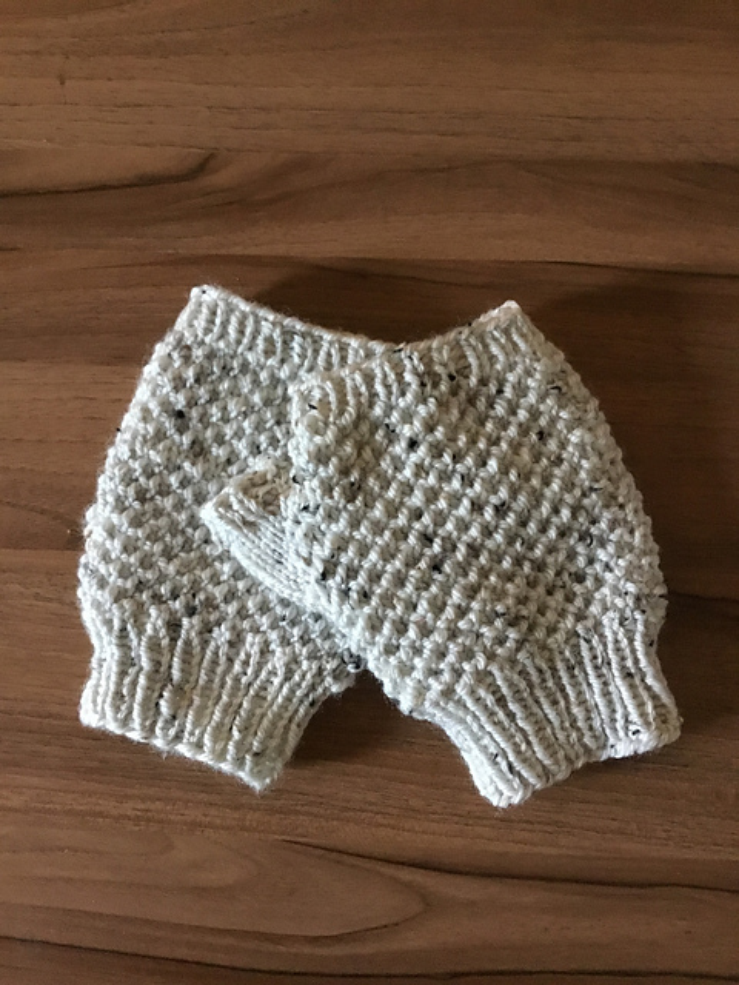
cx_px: 370
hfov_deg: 45.4
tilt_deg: -84.1
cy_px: 492
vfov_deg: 58.4
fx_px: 882
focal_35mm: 31
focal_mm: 3.3
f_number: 2.4
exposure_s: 1/17
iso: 320
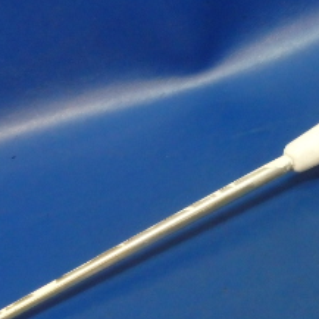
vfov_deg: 23.6
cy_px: 207
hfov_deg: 23.4
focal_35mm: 73
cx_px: 251
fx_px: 761
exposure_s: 1/30
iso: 640
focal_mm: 5
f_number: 3.9
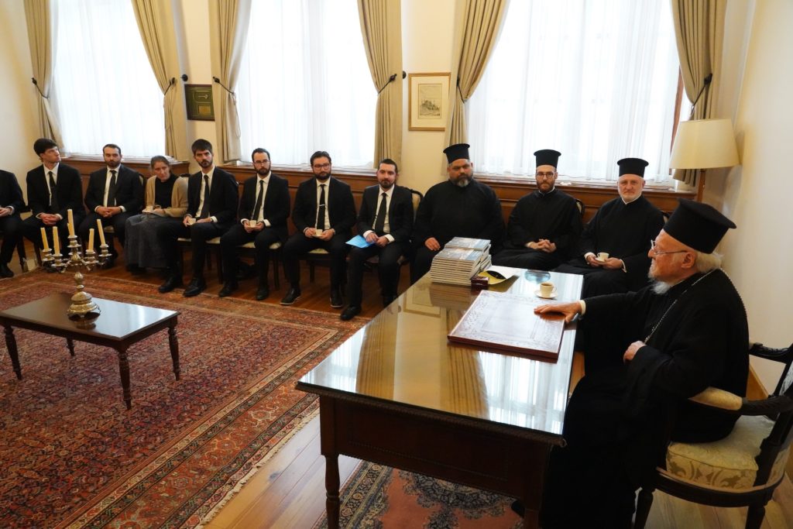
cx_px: 396
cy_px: 264
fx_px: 529
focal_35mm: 24
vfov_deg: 53.1
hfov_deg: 73.7
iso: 20000
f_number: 8
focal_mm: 24
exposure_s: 1/200
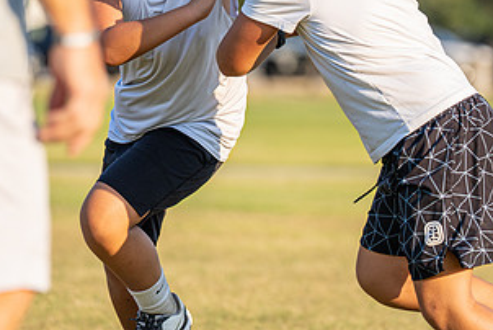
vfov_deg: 4.3
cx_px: 239
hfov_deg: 6.5
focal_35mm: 319
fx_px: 4373
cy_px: 33
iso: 200
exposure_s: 1/2000
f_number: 2.8
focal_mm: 142
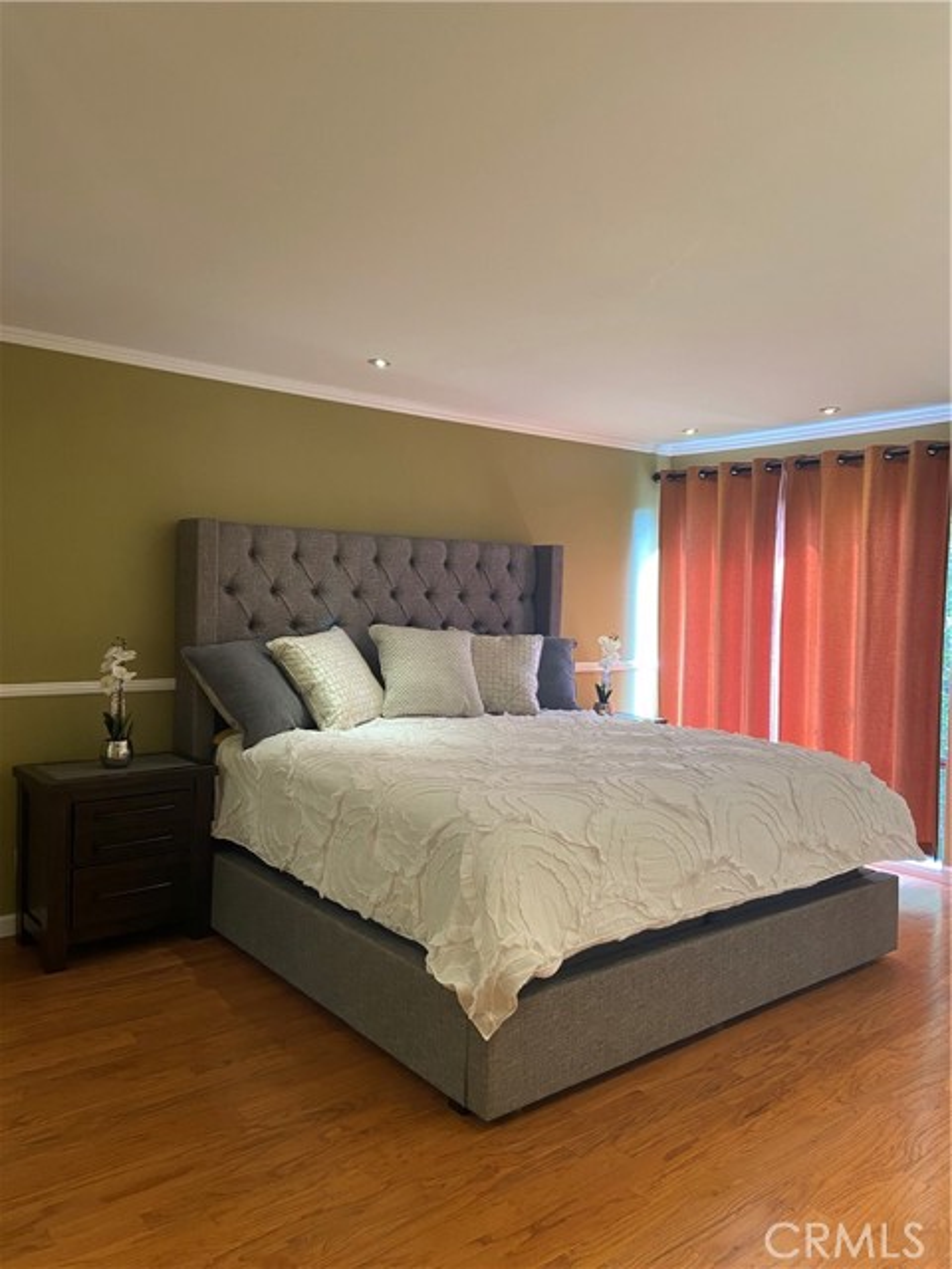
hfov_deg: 53.1
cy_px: 634
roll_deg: -0.4
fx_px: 953
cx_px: 476
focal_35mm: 26
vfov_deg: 67.3
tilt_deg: -1.6
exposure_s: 1/60
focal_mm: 4.25
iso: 125
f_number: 1.8
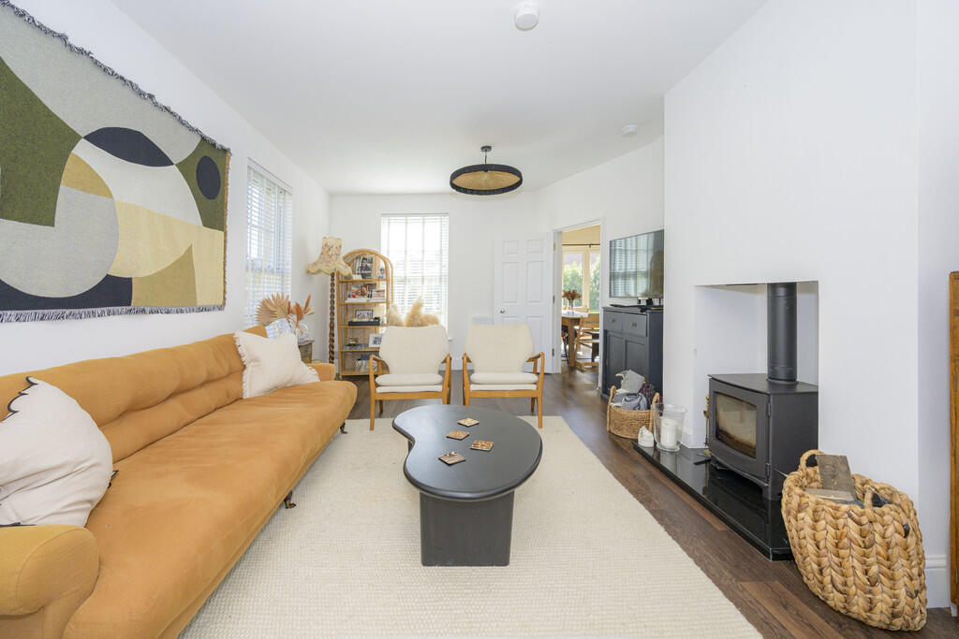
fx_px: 373
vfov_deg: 81.2
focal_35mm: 14
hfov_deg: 104.2
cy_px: 320
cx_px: 480
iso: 320
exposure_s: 1/125
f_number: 7.1
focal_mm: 14
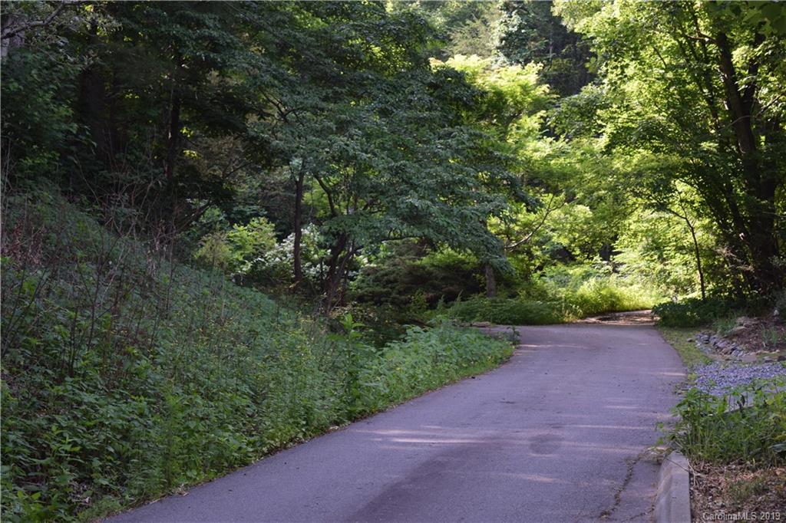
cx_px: 393
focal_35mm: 78
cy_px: 262
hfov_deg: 26.0
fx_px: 1702
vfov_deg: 17.5
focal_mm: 52
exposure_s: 1/125
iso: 400
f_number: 5.6
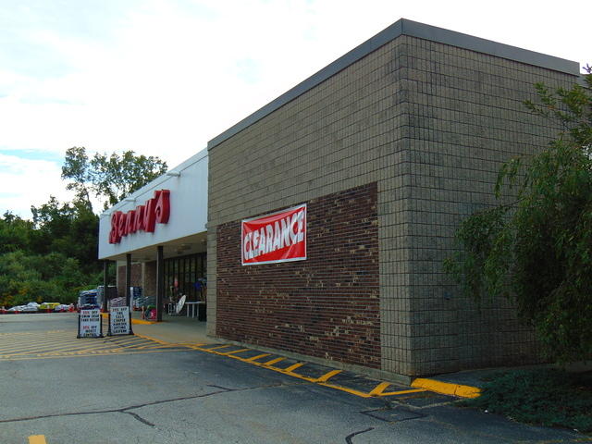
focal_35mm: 35
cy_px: 222
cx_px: 296
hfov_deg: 52.6
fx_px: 599
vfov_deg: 40.7
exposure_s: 1/400
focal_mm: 6.3
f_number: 3.2
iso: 80
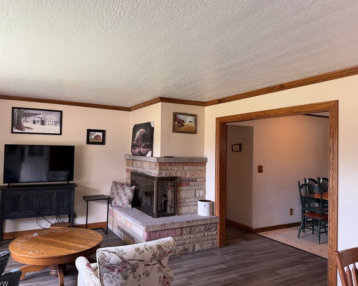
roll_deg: -1.2
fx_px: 275
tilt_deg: +1.4
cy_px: 141
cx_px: 167
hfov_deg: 66.0
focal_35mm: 26
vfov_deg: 54.9
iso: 125
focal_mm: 6.76
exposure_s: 1/121
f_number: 1.78
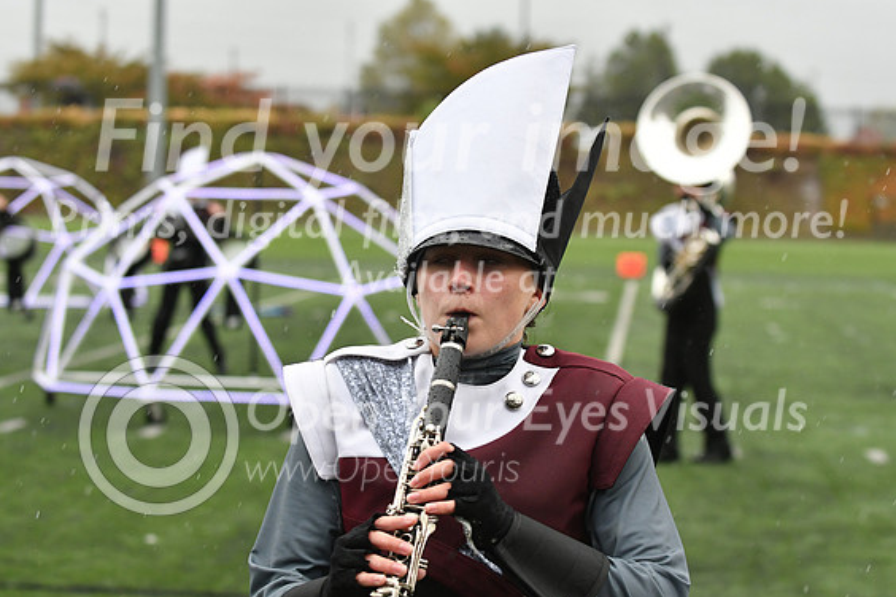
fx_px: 2688
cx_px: 448
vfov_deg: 12.7
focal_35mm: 108
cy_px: 304
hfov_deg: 18.9
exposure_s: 1/800
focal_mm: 70
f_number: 4
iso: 1000
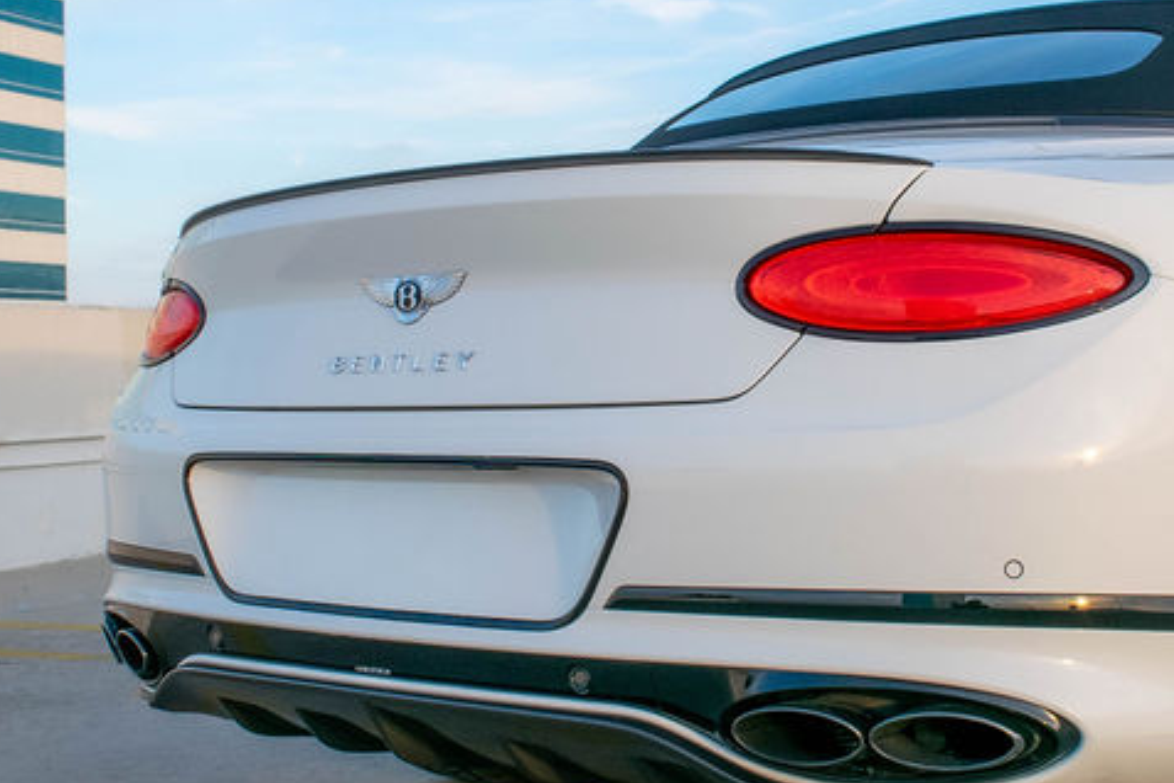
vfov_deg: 23.3
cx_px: 748
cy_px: 252
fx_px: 1891
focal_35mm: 58
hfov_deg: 34.3
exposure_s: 1/250
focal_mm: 18
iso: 200
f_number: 8
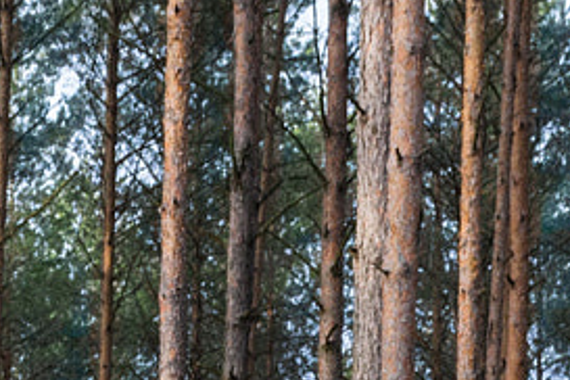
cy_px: 879
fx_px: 4449
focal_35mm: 281
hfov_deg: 7.3
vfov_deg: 4.8
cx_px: 33
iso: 400
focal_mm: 32
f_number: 8
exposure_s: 1/80
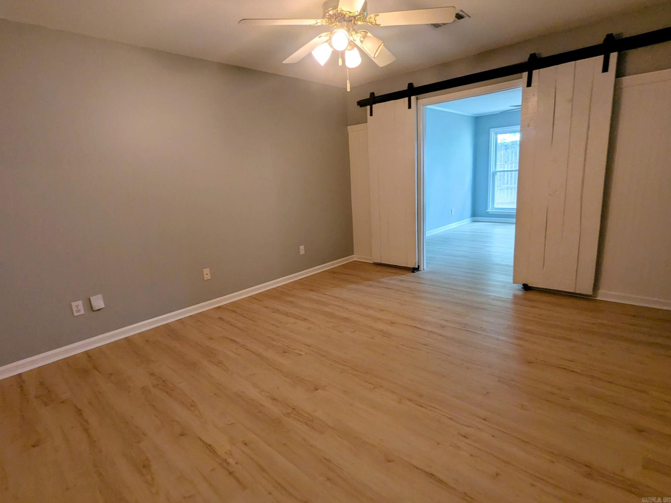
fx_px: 310
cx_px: 336
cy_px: 252
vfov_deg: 78.1
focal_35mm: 16
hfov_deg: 94.5
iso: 155
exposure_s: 1/60
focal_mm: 2.35
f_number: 2.2
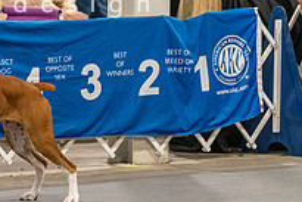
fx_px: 3366
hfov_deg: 5.1
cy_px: 49
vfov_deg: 3.4
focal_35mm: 401
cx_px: -34
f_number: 3.5
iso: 6400
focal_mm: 142
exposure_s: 1/250
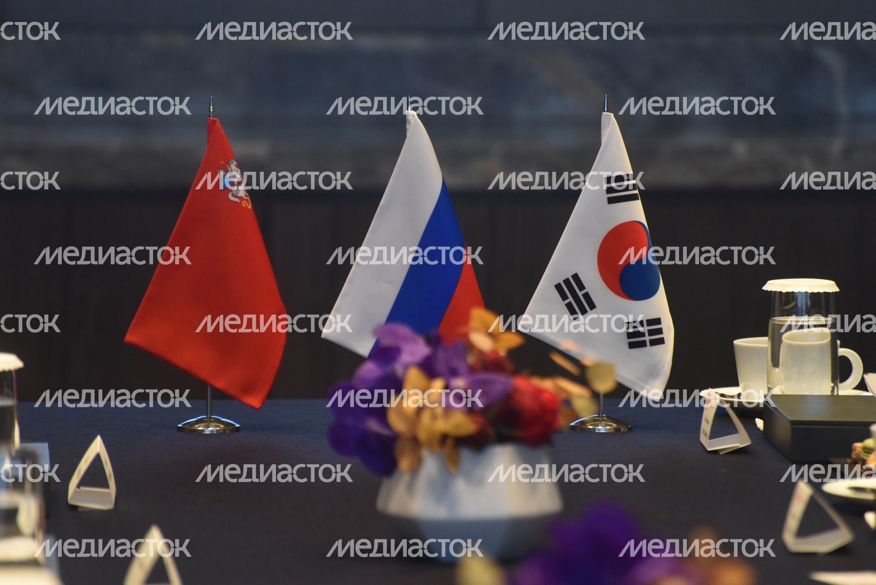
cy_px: 292
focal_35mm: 300
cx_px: 438
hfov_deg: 6.9
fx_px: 7301
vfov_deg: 4.6
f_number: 5.6
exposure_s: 1/160
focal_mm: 300
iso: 3200
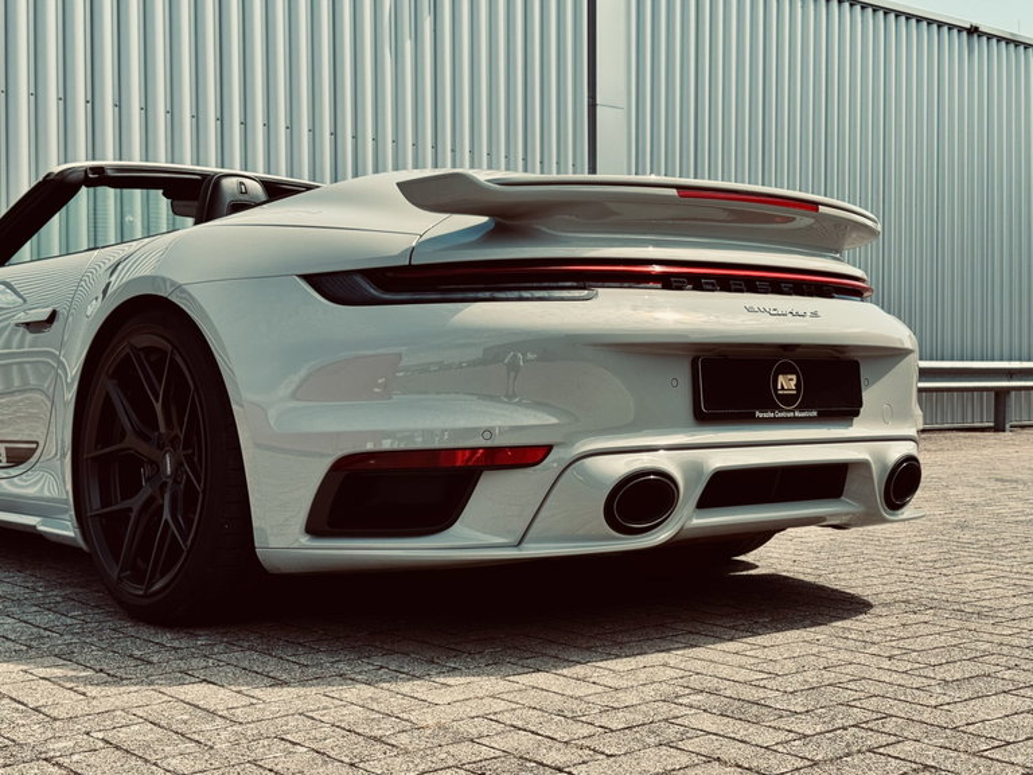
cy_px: 388
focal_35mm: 48
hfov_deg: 39.7
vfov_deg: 30.3
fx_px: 1432
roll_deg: +0.4
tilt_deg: -0.4
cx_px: 516
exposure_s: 1/3425
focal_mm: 6.76
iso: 64
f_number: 1.78
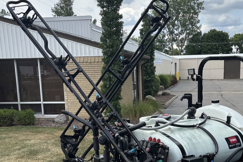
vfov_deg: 25.8
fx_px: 344
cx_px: 159
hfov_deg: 38.5
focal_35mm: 51
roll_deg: +1.1
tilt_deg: -11.6
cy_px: 141
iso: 50
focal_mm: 5.96
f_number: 1.6
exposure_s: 1/1642
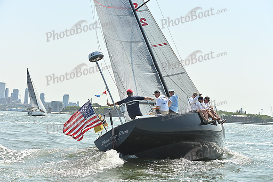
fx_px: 531
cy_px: 91
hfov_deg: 28.8
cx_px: 136
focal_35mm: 70
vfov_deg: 19.5
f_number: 6.3
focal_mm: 70
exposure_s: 1/1250
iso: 320
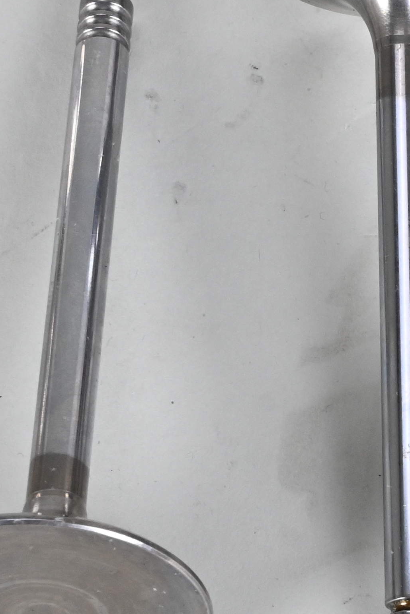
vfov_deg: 11.7
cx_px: 914
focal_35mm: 176
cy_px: 475
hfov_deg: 7.4
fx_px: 3001
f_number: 13
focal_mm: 32.5
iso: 400
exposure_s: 1/160
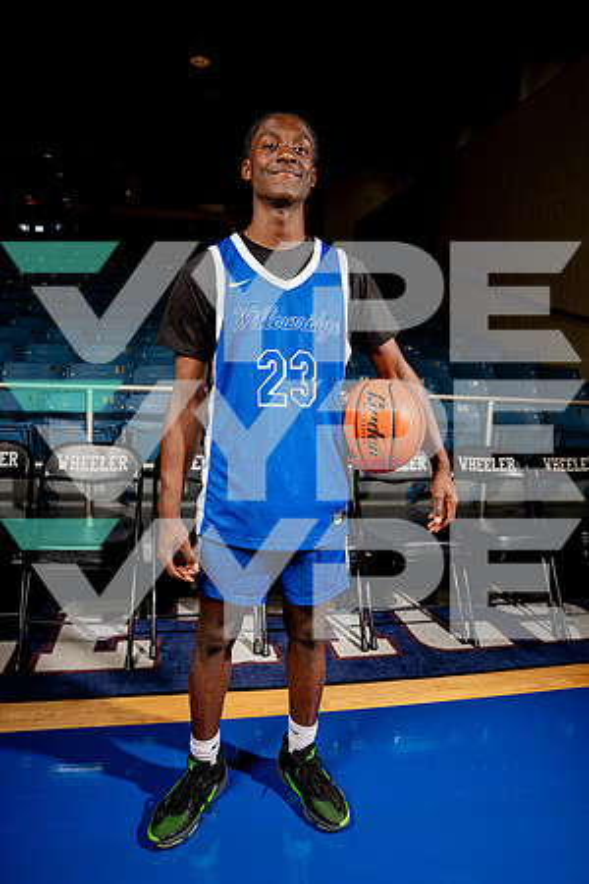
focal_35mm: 24
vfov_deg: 73.7
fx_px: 589
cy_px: 442
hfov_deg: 53.1
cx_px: 294
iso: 250
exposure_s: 1/125
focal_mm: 24
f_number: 7.1
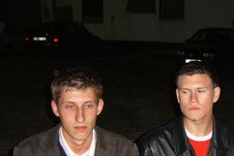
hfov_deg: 27.5
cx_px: 209
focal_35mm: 71
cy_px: 129
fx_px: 461
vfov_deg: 18.9
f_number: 2.8
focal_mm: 5.8
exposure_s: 1/30
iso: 100
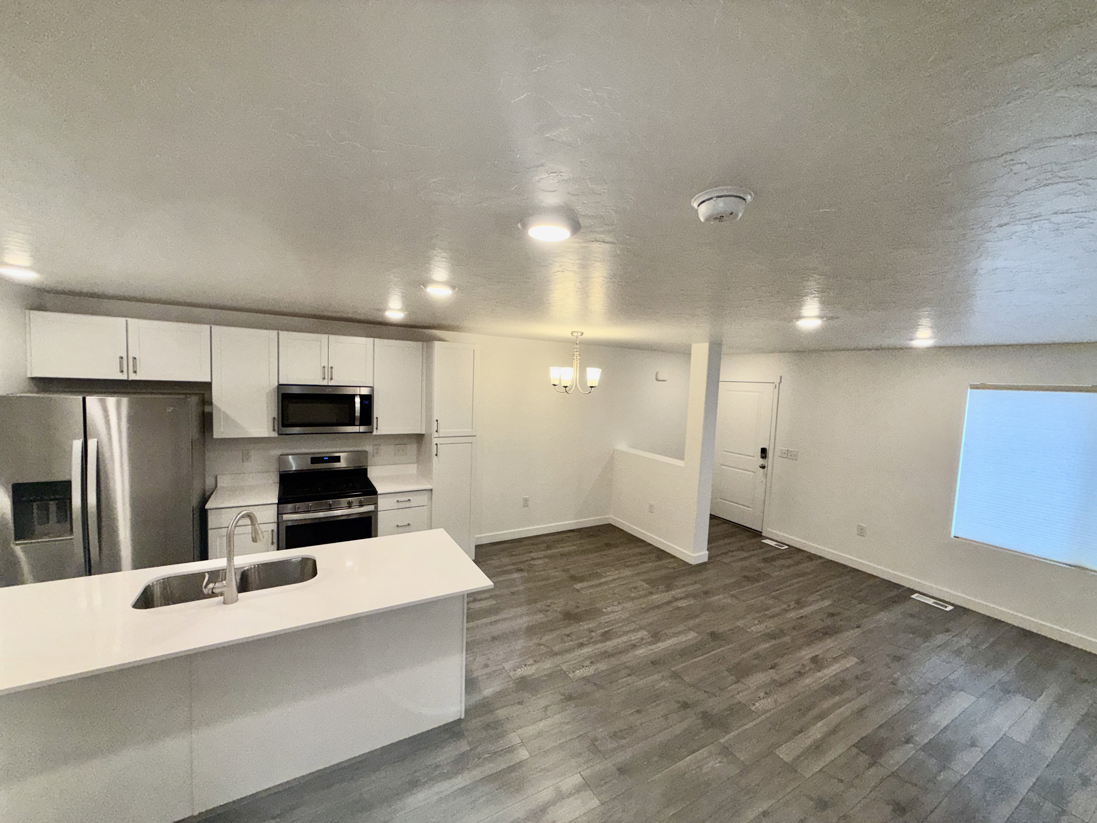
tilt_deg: -3.8
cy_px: 412
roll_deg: -2.4
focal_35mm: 14
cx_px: 548
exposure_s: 1/122
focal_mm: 2.22
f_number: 2.2
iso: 80
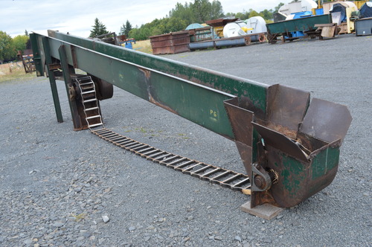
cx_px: 186
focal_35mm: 33
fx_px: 341
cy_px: 124
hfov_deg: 57.3
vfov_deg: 39.9
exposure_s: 1/125
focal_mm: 22
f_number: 5.6
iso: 180
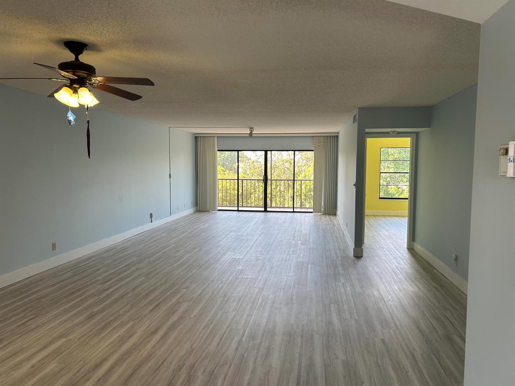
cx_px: 258
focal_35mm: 26
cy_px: 193
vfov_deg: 53.1
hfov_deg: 67.3
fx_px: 387
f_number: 1.5
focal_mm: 5.7
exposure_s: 1/120
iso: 50
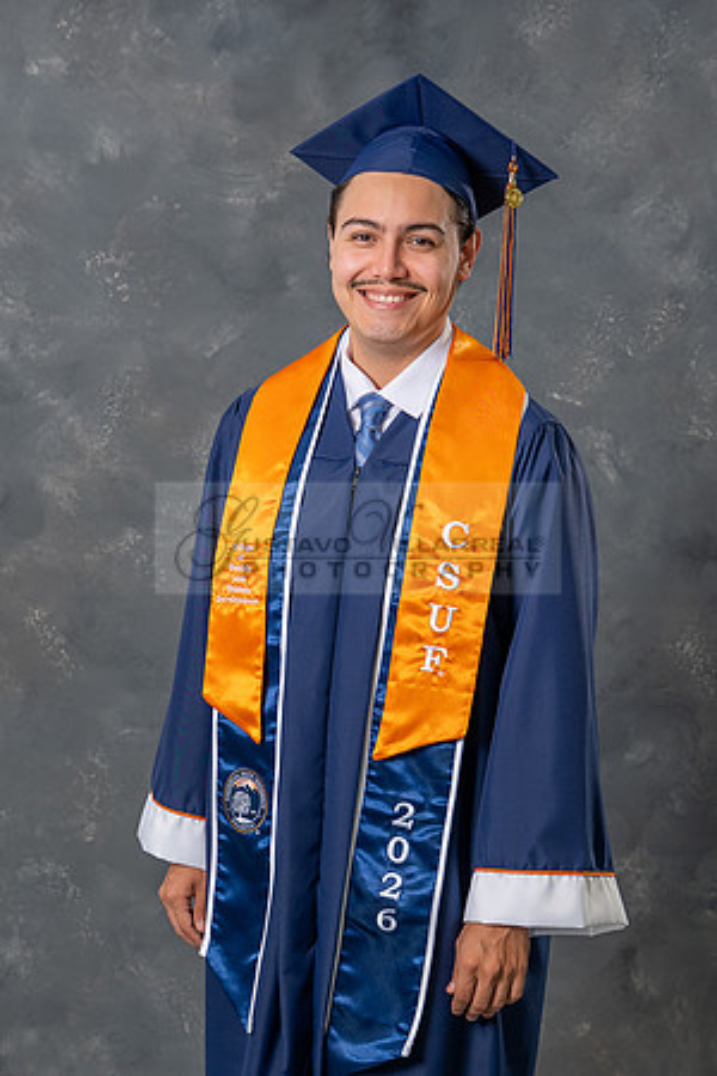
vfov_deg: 24.3
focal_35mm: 83
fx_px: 2494
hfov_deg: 16.3
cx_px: 237
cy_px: 533
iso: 200
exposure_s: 1/200
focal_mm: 43
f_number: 3.5
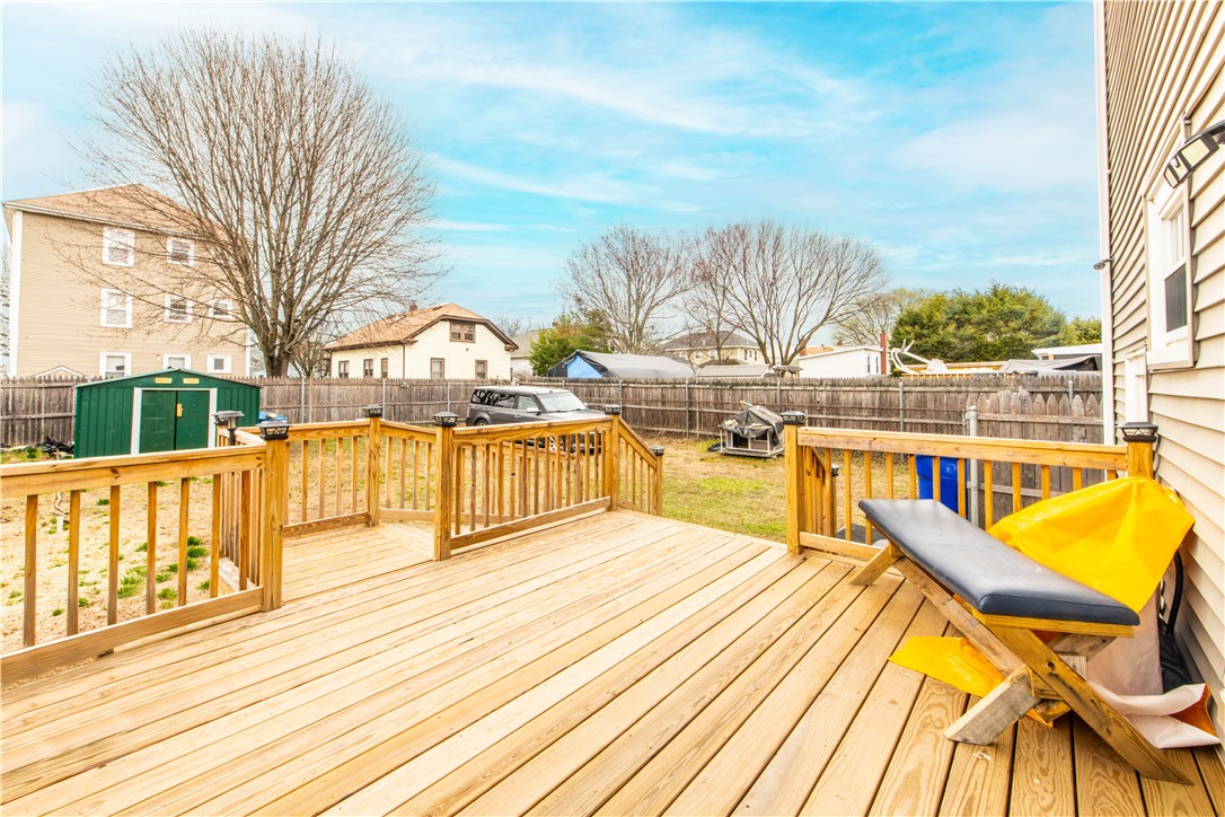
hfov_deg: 104.3
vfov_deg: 81.2
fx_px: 476
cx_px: 612
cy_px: 408
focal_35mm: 14
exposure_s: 1/50
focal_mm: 14
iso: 400
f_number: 20
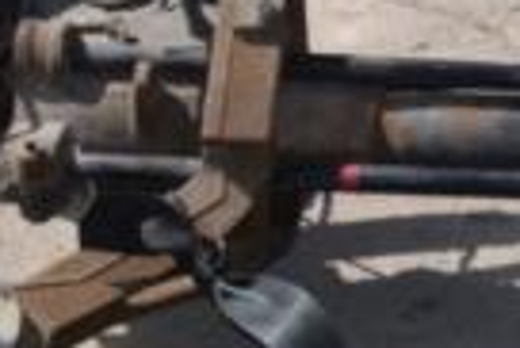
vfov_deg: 6.1
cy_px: 73
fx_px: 3253
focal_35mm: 225
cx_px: 891
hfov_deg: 8.8
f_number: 29
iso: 800
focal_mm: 34
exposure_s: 1/200
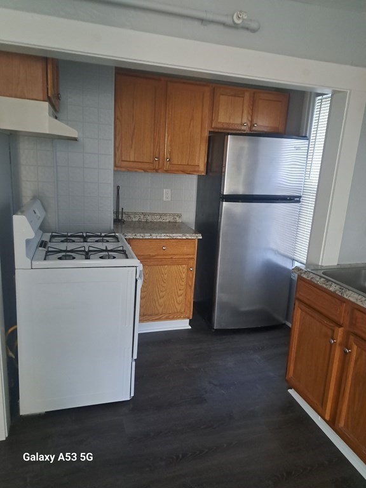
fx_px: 338
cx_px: 183
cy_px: 244
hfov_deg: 56.8
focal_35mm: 24
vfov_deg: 71.6
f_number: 1.8
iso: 640
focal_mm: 5.23
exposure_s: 1/24
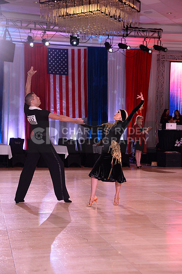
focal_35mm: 62
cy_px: 137
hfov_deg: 21.8
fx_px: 472
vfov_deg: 32.4
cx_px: 91
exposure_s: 1/250
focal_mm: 62
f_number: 5
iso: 2000
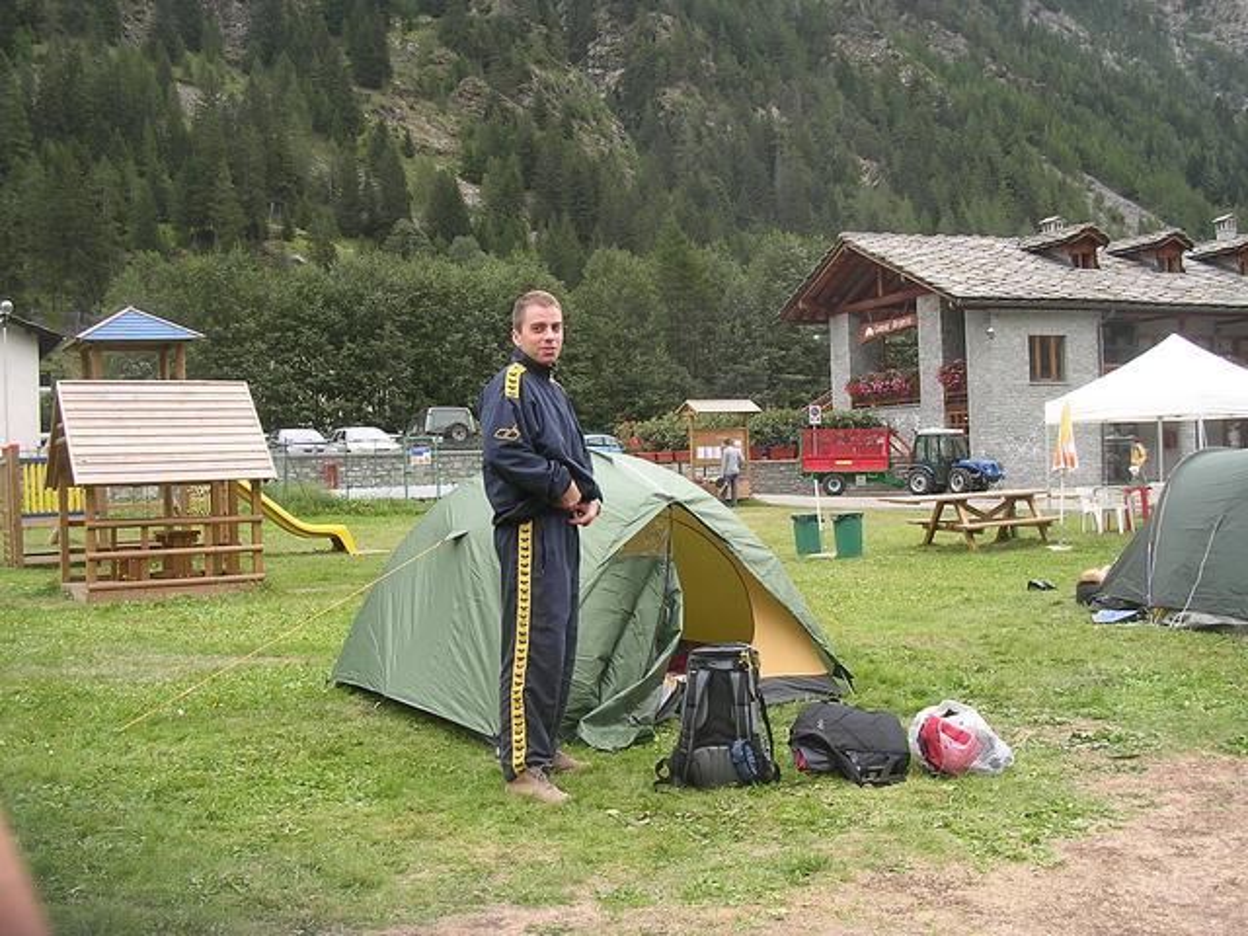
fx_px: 1370
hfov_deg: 49.0
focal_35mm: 38
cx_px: 624
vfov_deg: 37.7
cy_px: 468
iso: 100
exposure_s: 1/29
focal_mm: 5.8
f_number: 2.8
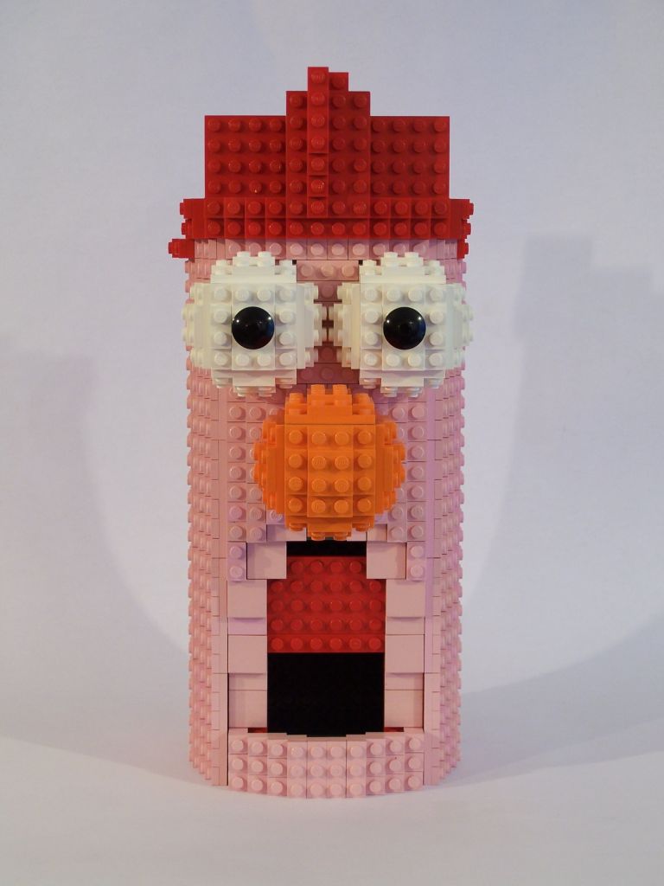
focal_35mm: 67
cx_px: 332
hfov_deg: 21.9
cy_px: 443
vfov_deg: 29.0
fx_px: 1714
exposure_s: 1/4
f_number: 3.2
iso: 80
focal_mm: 11.1
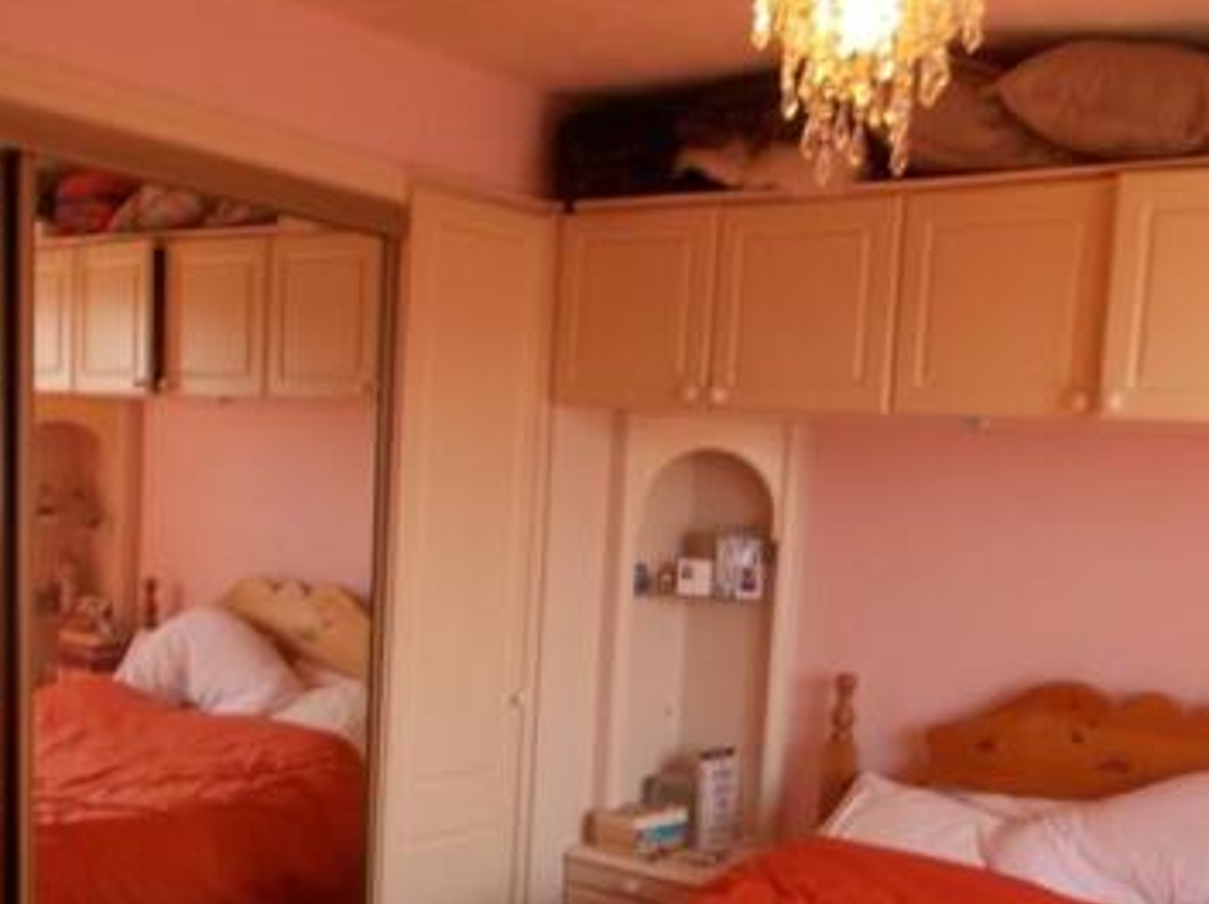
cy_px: 669
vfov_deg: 32.9
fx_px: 1500
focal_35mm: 43
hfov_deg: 43.9
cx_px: 646
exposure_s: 1/80
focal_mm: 4.6
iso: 80
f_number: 3.2
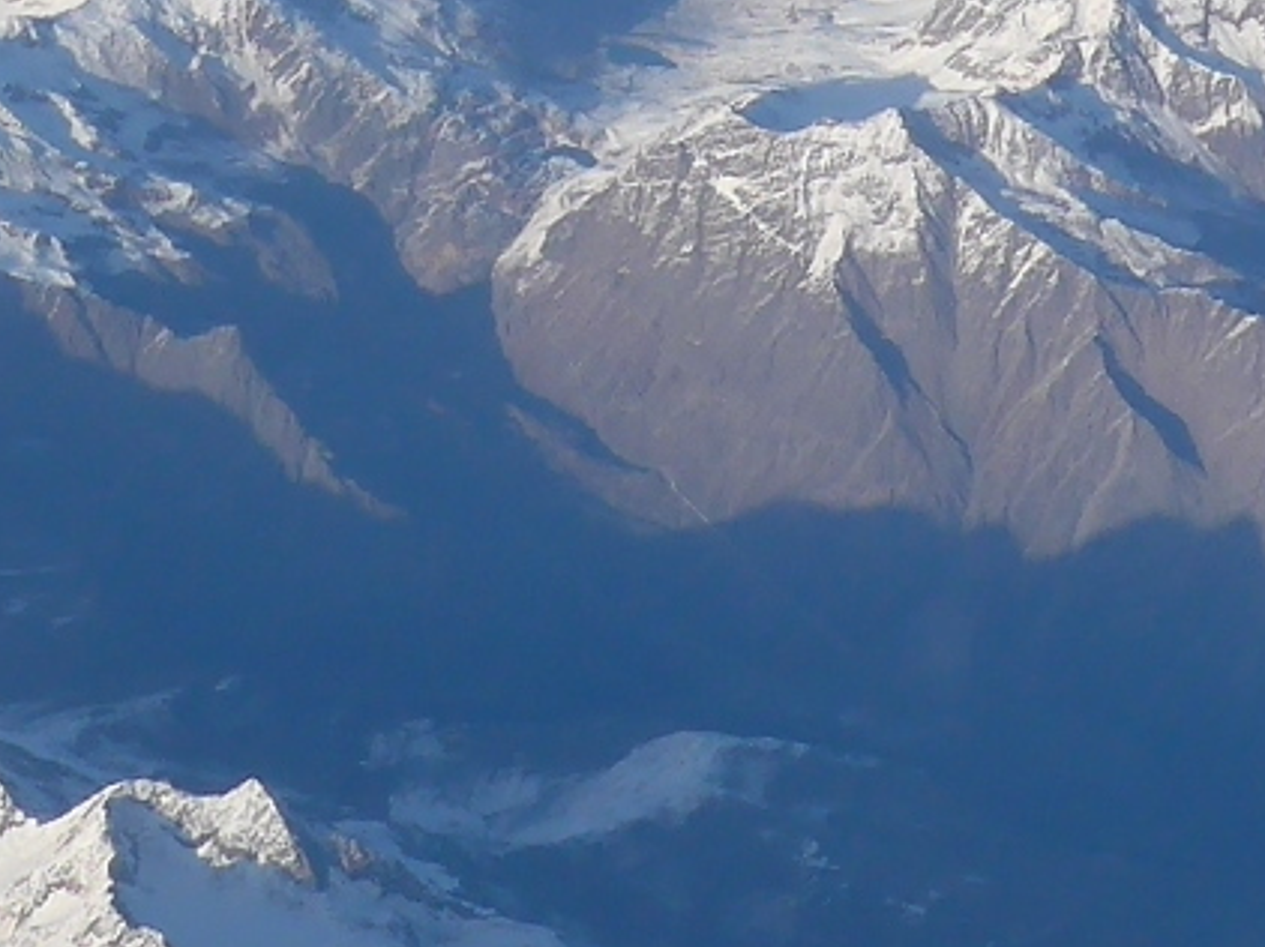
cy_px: -294
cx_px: 600
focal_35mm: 176
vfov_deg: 8.3
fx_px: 6428
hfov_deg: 11.2
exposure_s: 1/1300
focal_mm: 6
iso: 80
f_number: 2.8
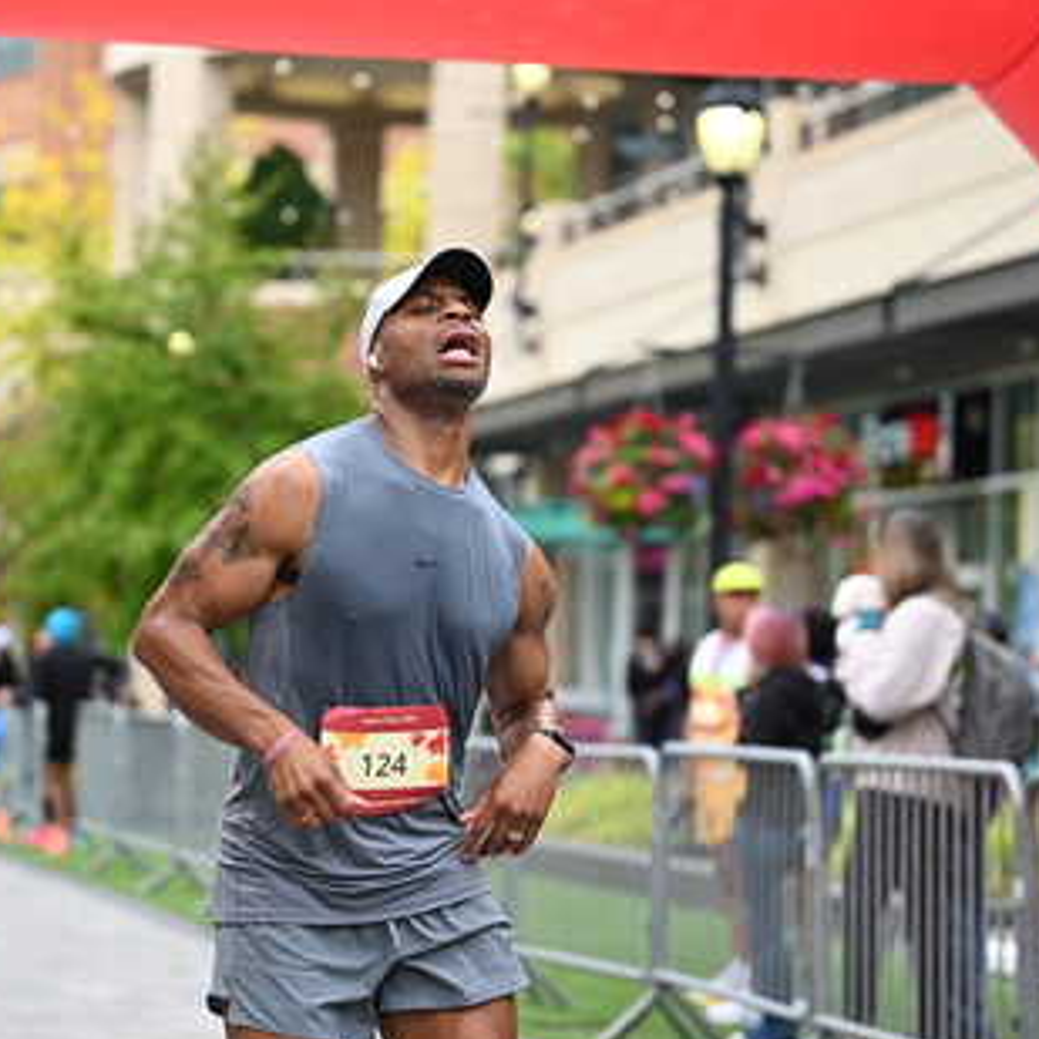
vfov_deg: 13.4
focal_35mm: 130
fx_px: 4415
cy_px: 477
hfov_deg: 13.4
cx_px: 462
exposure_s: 1/2000
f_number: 2.8
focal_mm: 86
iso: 640
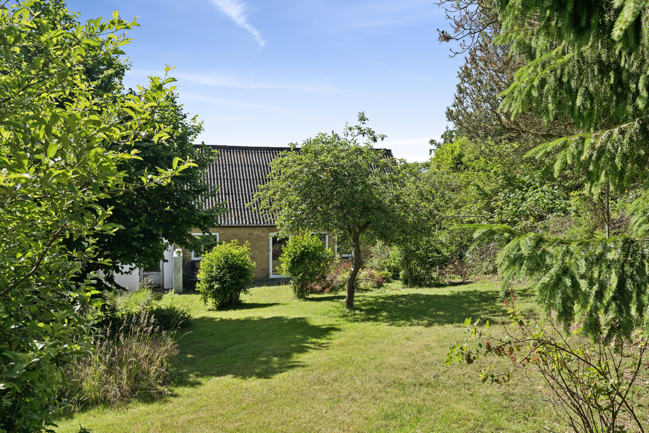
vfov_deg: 42.3
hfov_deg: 60.3
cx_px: 324
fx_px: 559
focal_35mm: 31
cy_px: 216
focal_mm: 31
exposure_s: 1/1600
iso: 320
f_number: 5.6
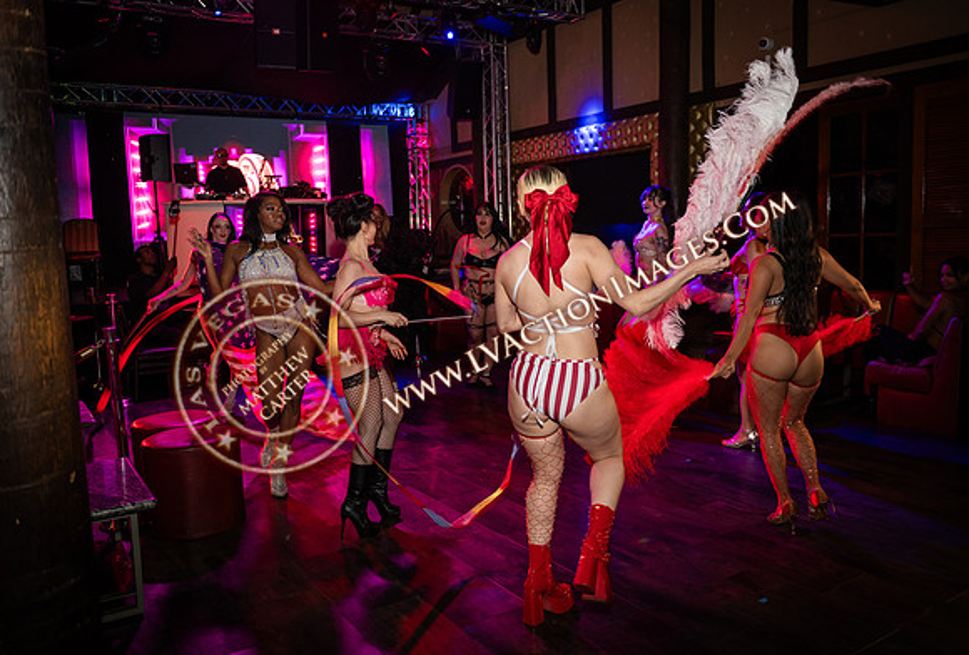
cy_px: 329
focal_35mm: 30
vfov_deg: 44.4
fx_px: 802
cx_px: 473
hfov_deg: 62.3
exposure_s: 1/100
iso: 1250
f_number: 2.8
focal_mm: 29
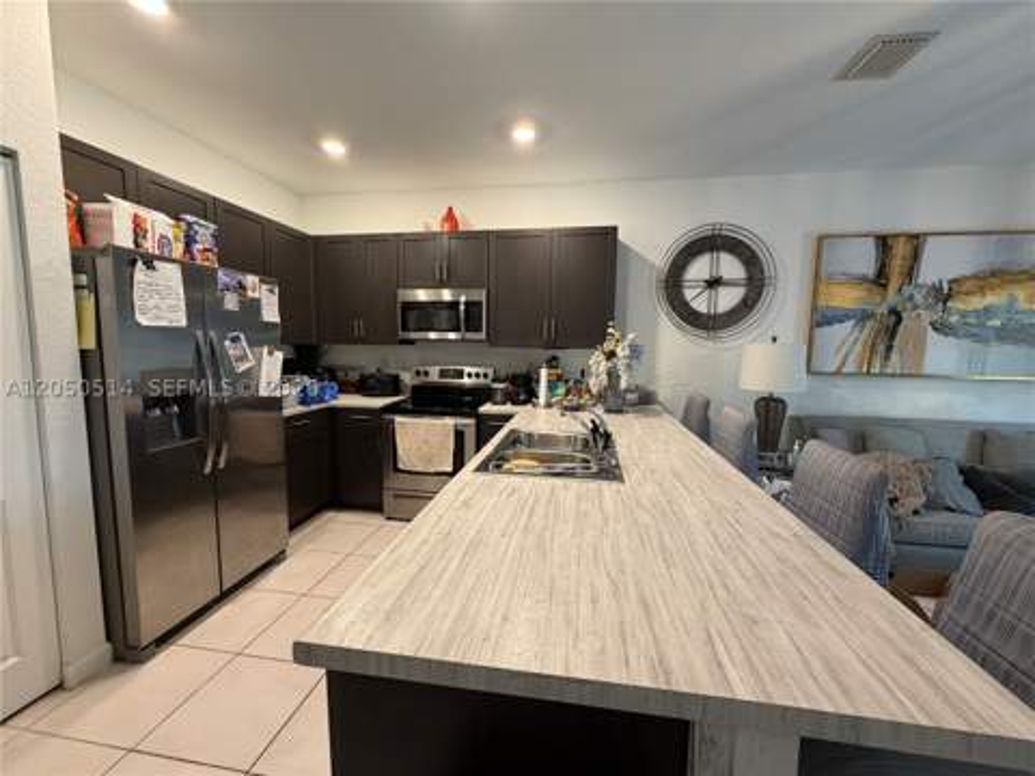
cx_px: 518
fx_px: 419
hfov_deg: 102.1
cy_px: 388
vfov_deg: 85.7
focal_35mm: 14
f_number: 2.2
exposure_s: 1/60
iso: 320
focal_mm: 2.22
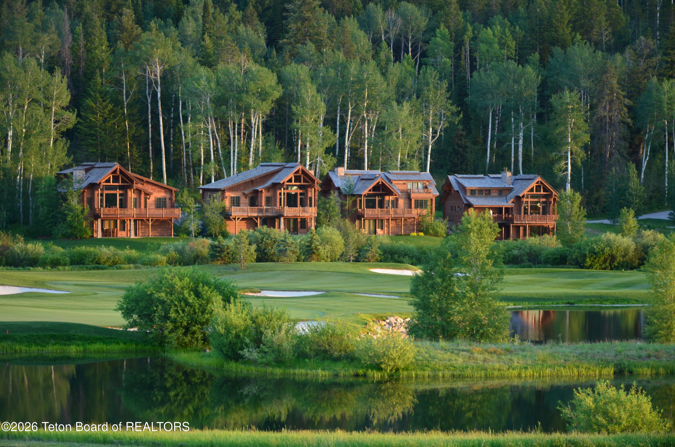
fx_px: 1965
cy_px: 224
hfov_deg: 19.5
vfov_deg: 13.0
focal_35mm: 105
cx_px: 338
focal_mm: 70
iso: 450
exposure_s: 1/60
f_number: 5.3
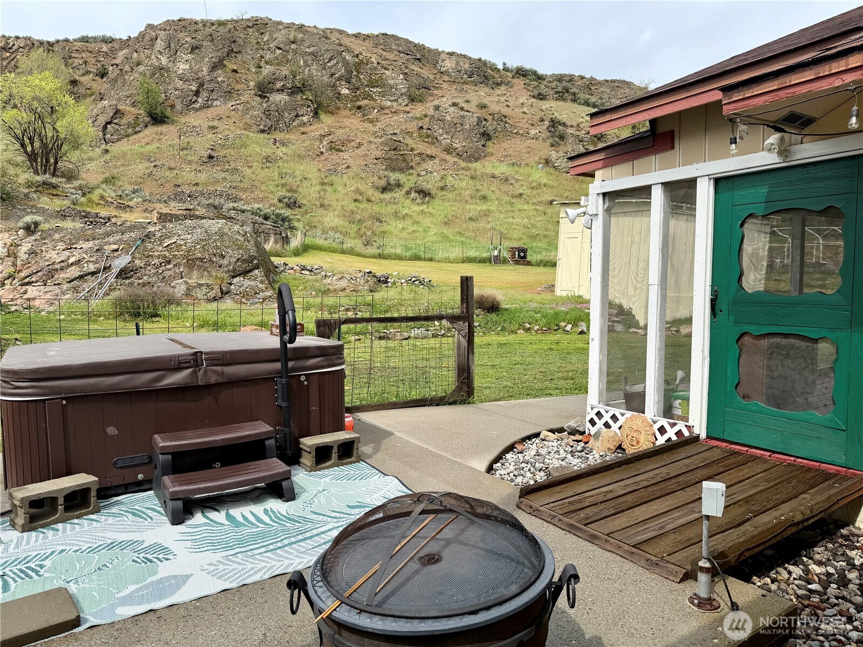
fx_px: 598
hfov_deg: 71.6
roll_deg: +0.1
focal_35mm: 24
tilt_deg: -4.2
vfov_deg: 56.8
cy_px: 324
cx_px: 432
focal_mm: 6.76
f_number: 1.78
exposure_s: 1/3279
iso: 80
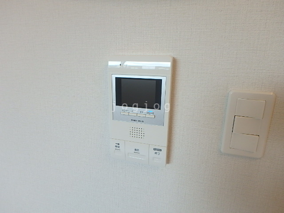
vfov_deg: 63.4
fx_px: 172
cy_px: 106
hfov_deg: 79.0
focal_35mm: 21
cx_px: 142
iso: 200
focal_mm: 3.7
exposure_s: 1/40
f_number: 3.5
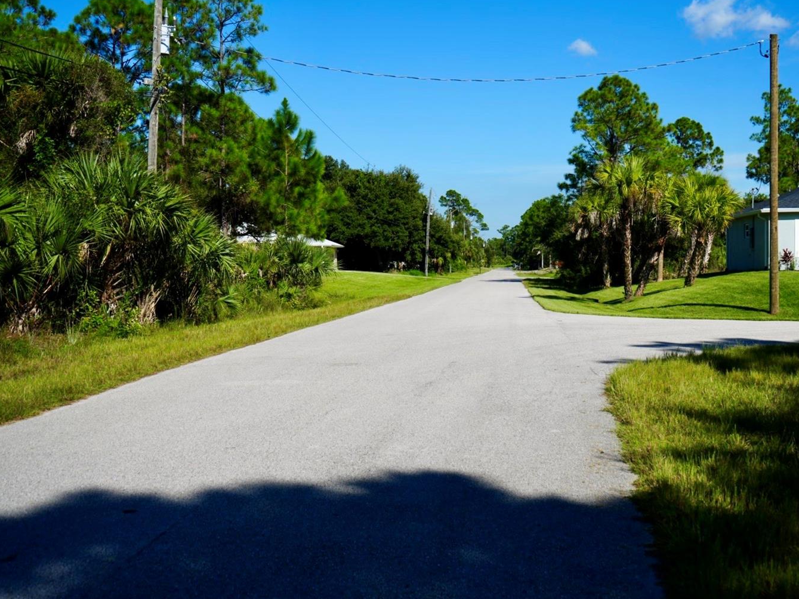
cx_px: 465
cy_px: 283
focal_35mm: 46
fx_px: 1062
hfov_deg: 41.1
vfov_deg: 31.5
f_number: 5
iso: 100
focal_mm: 40
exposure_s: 1/1000
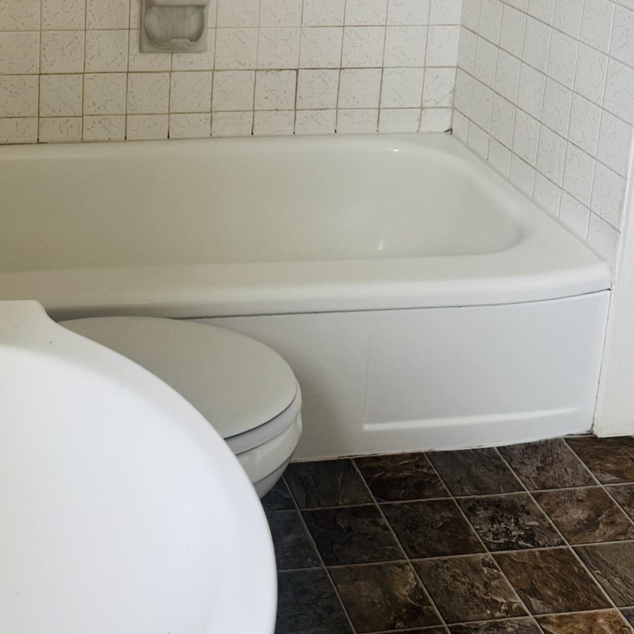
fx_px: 1202
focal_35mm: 58
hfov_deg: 28.7
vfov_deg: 27.8
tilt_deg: -14.8
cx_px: 102
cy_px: 2
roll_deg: -1.4
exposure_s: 1/121
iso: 125
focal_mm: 6.76
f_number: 1.78
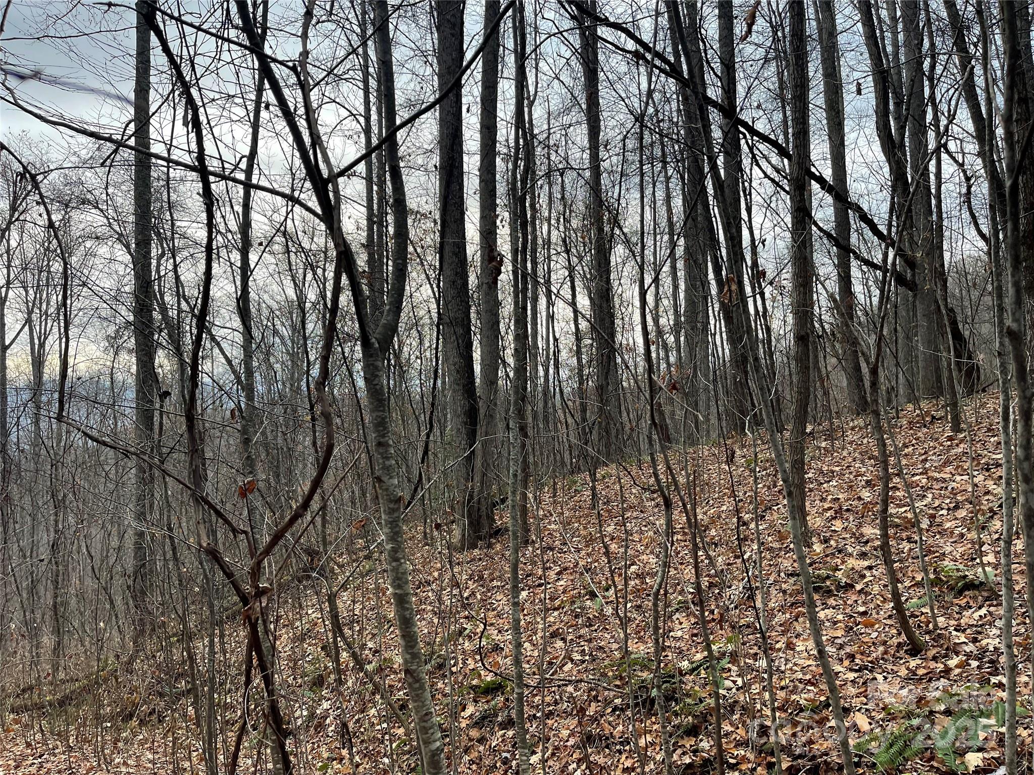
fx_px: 747
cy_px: 388
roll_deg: -1.2
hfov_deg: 69.4
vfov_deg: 54.9
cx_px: 517
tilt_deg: +1.2
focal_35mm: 25
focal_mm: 5.1
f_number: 1.6
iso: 100
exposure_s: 1/121
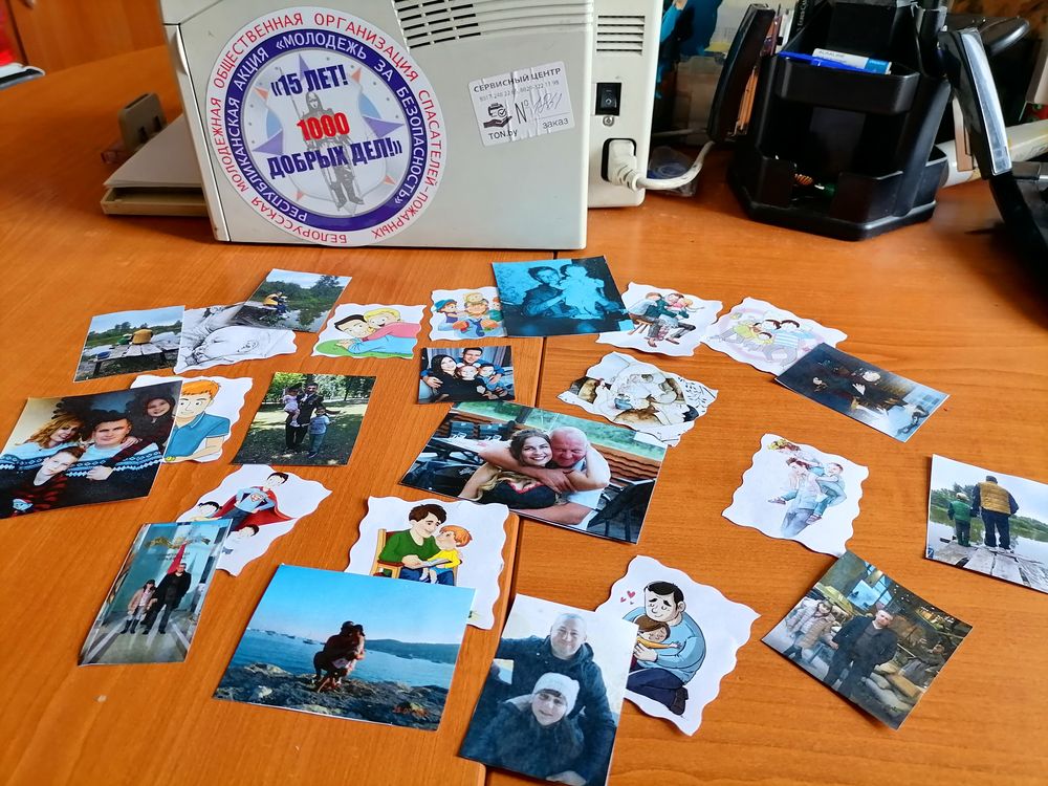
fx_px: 817
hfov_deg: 65.3
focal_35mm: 27
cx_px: 524
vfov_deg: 51.4
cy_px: 393
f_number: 1.8
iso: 125
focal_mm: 5.4
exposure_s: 1/60
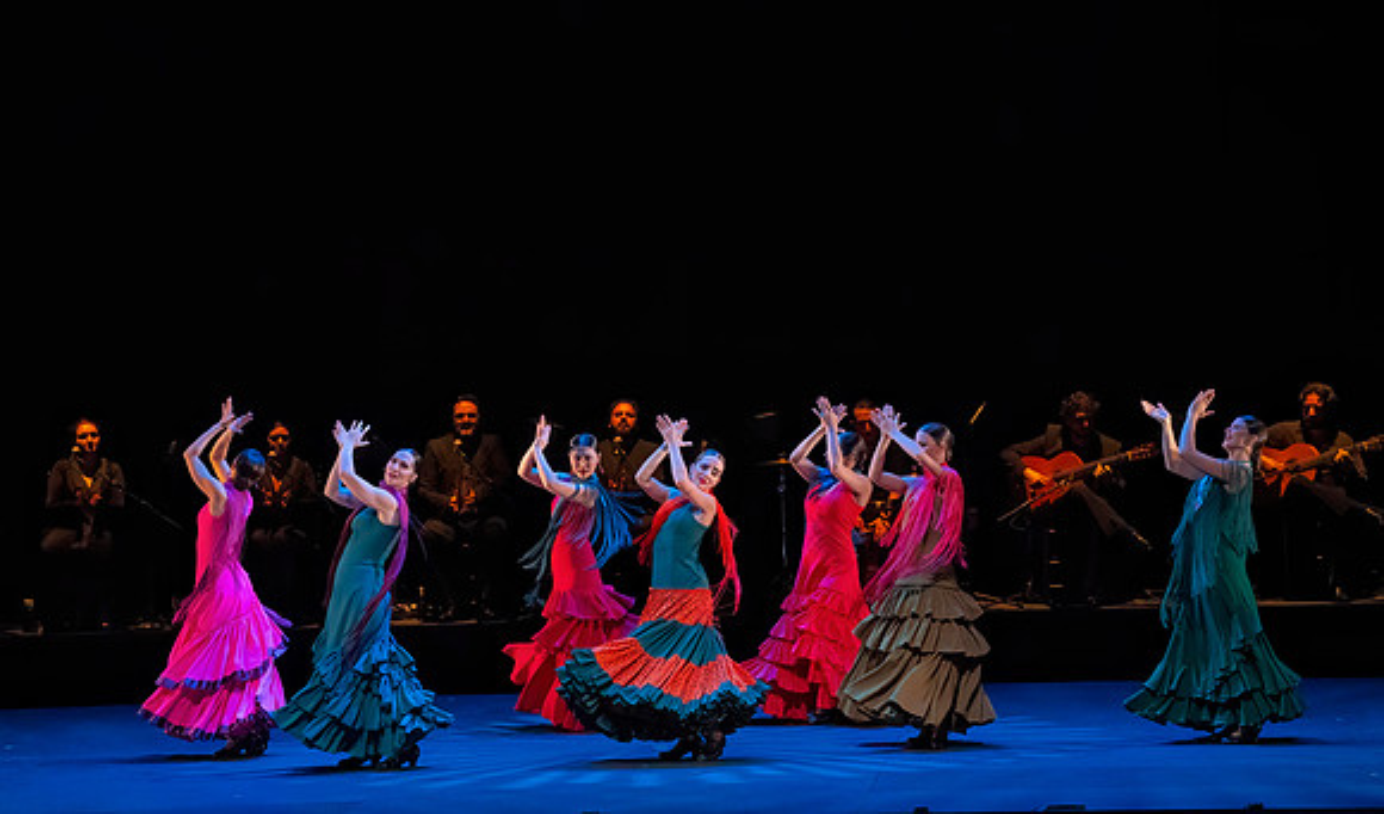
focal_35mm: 191
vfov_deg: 6.6
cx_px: 667
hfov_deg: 11.1
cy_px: 424
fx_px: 7097
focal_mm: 177
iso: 25600
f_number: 8
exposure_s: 1/400
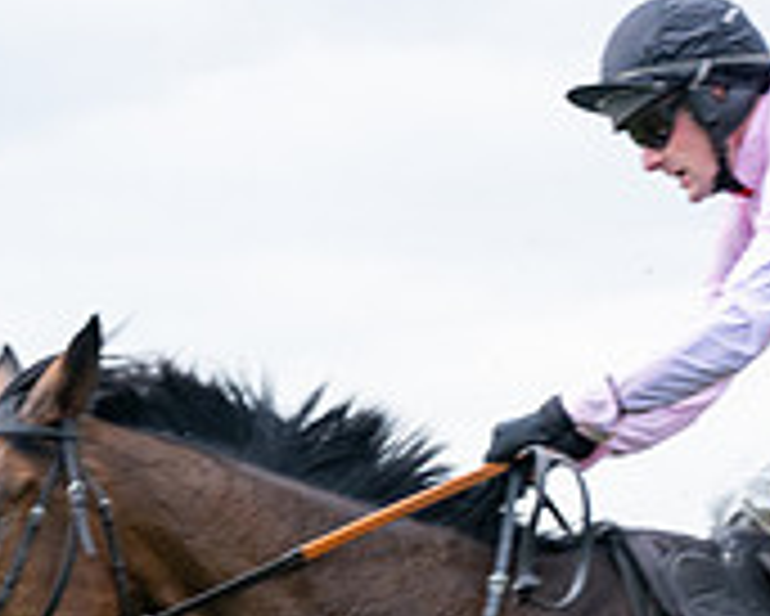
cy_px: 952
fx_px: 6704
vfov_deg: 5.2
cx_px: 397
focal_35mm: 294
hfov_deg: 6.6
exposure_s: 1/800
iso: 400
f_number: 6.3
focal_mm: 70
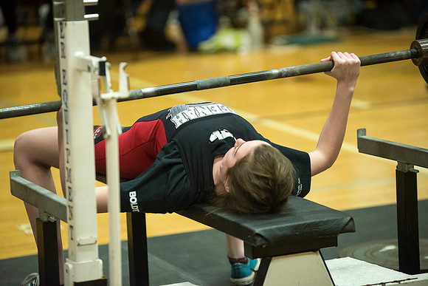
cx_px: 214
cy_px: 143
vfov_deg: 8.6
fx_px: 1903
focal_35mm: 160
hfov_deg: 12.8
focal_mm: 160
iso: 6400
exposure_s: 1/500
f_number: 2.8
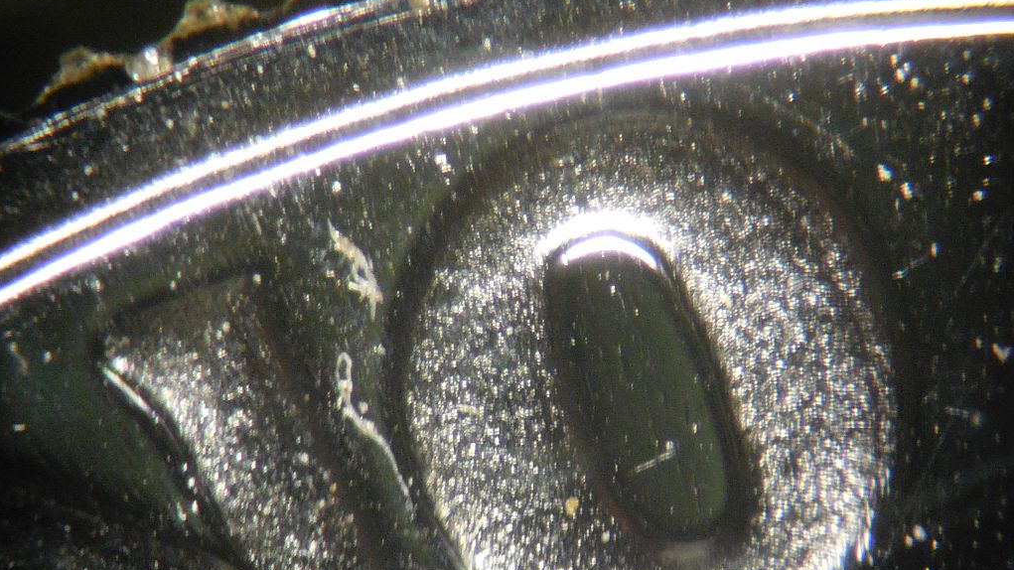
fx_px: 3495
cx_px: 507
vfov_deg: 9.3
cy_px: 358
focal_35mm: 130
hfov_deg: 16.5
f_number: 5.5
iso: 800
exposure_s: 1/5
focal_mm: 21.2
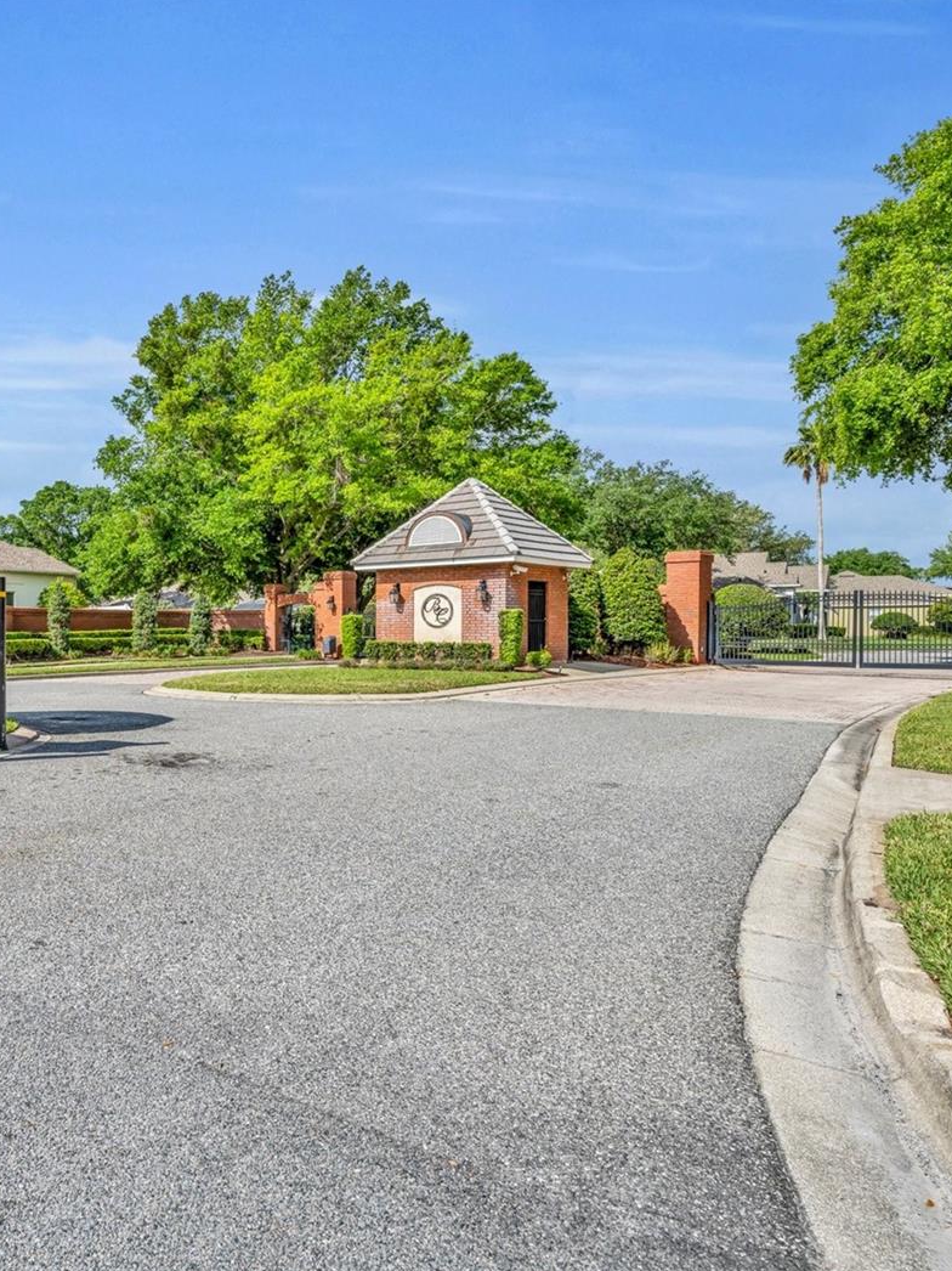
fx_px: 944
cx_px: 104
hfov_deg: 48.2
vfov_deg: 67.9
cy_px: 640
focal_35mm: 26
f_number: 8
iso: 100
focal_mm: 17.5
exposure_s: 1/500
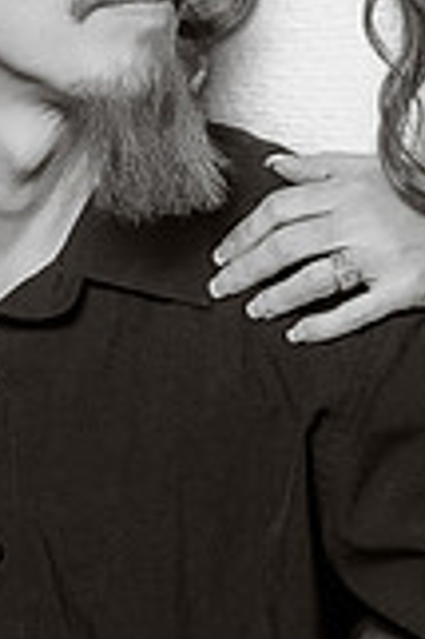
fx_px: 4365
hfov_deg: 5.6
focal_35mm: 246
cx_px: 222
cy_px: 56
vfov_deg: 8.3
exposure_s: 1/125
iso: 1250
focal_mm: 88
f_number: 5.6
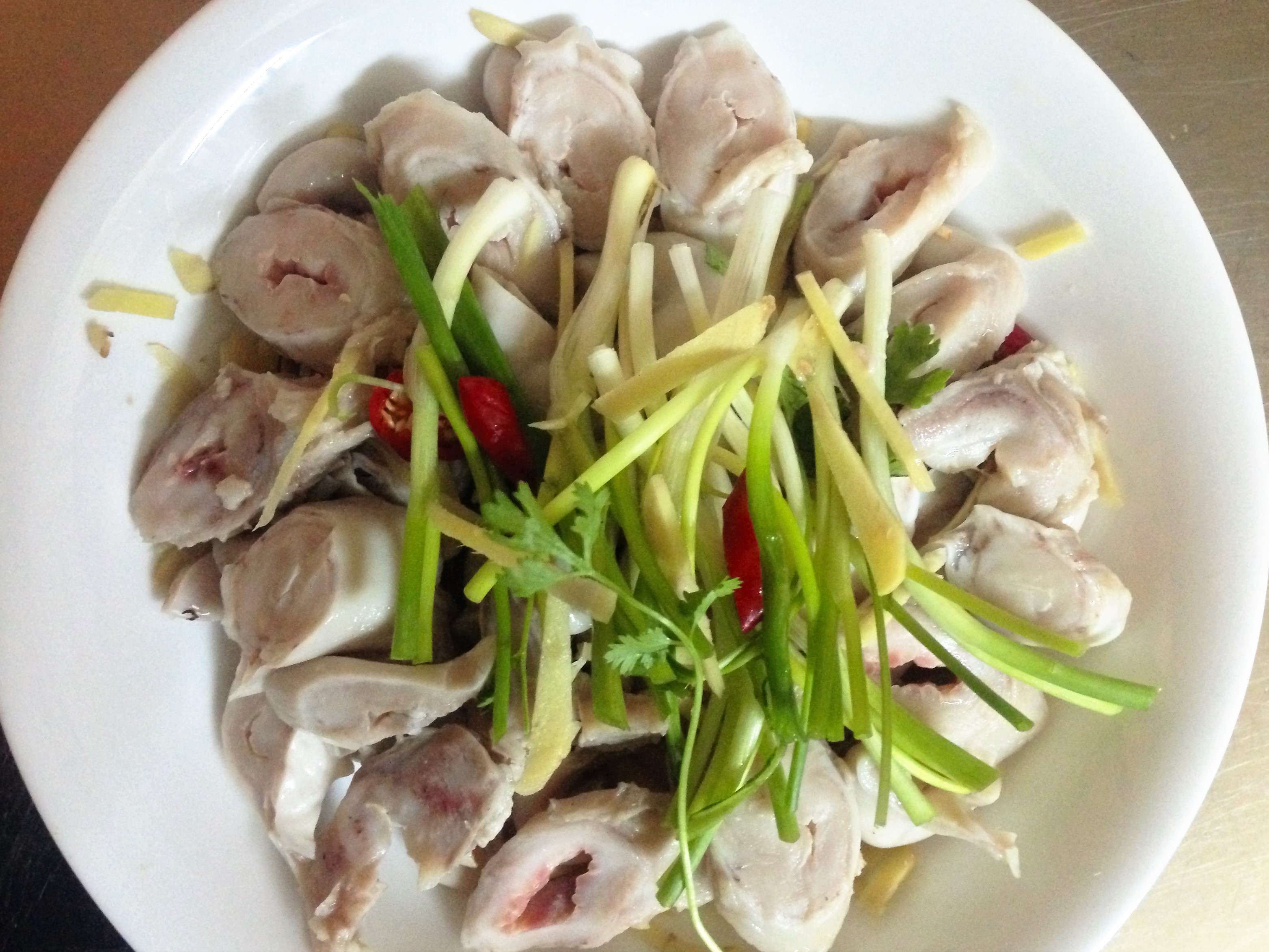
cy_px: 476
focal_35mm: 33
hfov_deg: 55.3
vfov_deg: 43.0
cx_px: 634
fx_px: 1210
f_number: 2.4
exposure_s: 1/17
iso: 500
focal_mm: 4.12
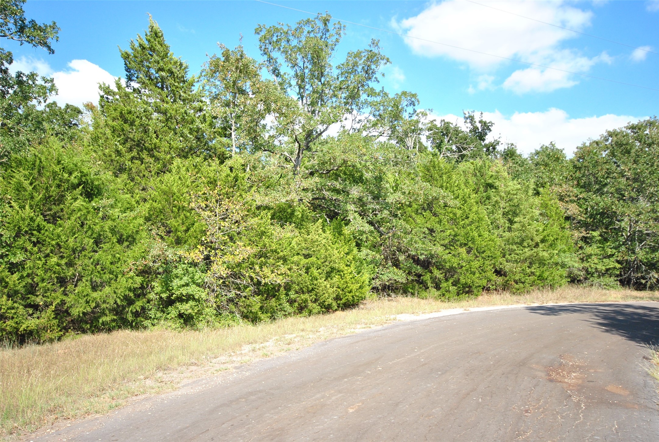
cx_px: 330
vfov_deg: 43.8
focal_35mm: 30
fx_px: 550
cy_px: 221
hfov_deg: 61.8
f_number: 5.6
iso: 400
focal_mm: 20
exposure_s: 1/640
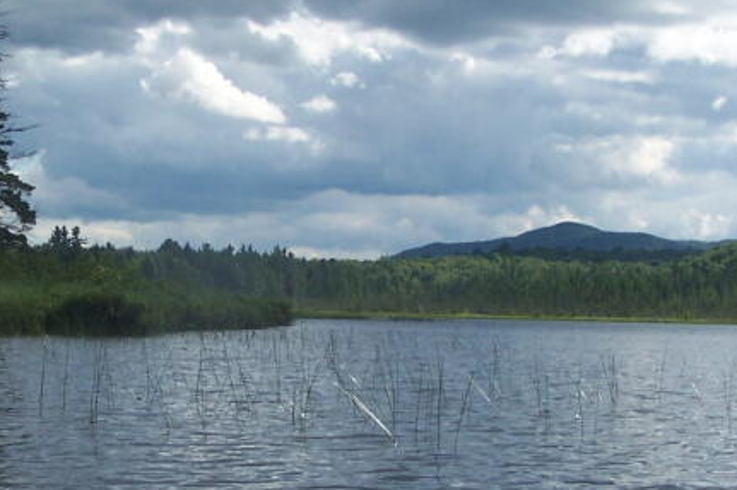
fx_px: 1924
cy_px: 266
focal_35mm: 94
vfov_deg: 14.5
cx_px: 214
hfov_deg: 21.6
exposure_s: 1/1000
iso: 80
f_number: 4
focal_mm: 6.3
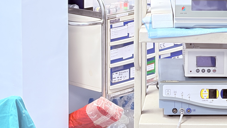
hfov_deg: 14.3
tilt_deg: -4.2
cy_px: -71
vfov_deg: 8.0
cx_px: 192
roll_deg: +0.6
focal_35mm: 149
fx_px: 897
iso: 125
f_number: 1.6
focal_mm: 5.96
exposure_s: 1/33
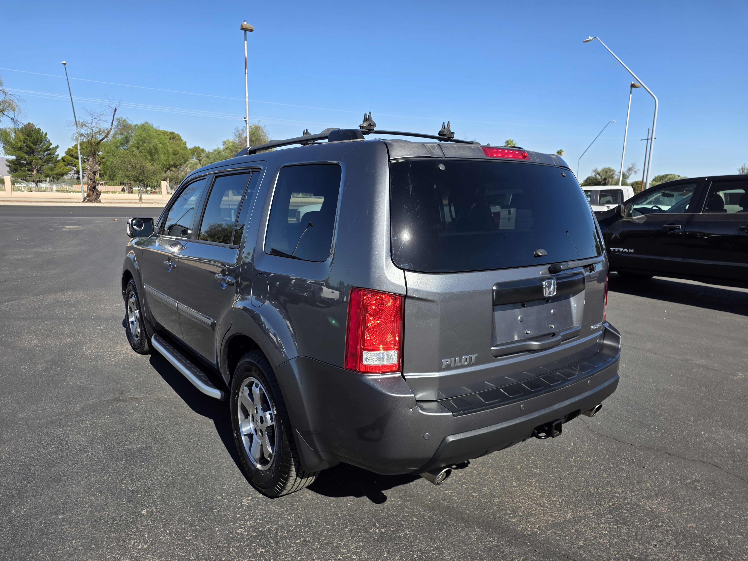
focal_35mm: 23
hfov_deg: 73.9
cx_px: 374
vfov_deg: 58.9
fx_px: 497
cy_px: 280
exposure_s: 1/3891
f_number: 1.7
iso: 80
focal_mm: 6.25
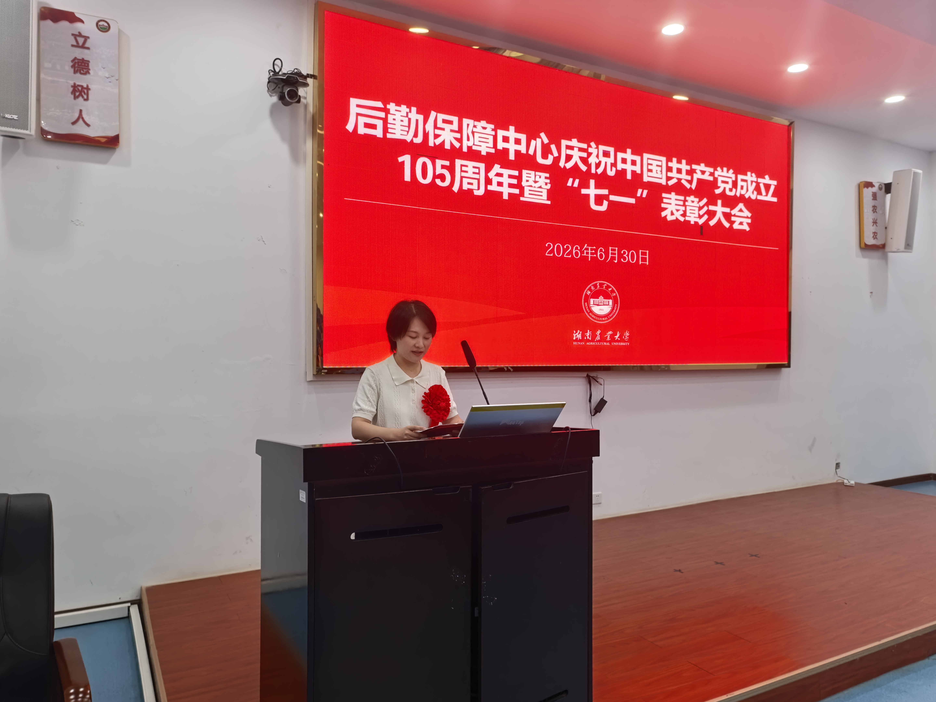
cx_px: 468
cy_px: 351
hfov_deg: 71.6
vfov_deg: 56.8
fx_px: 649
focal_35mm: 24
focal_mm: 8.5
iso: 400
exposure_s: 1/60
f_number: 4
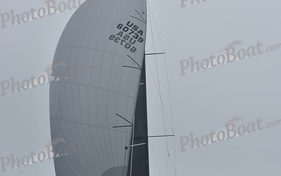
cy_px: 105
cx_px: 141
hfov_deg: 19.3
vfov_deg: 12.1
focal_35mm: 108
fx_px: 828
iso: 250
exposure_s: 1/800
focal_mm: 70
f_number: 11
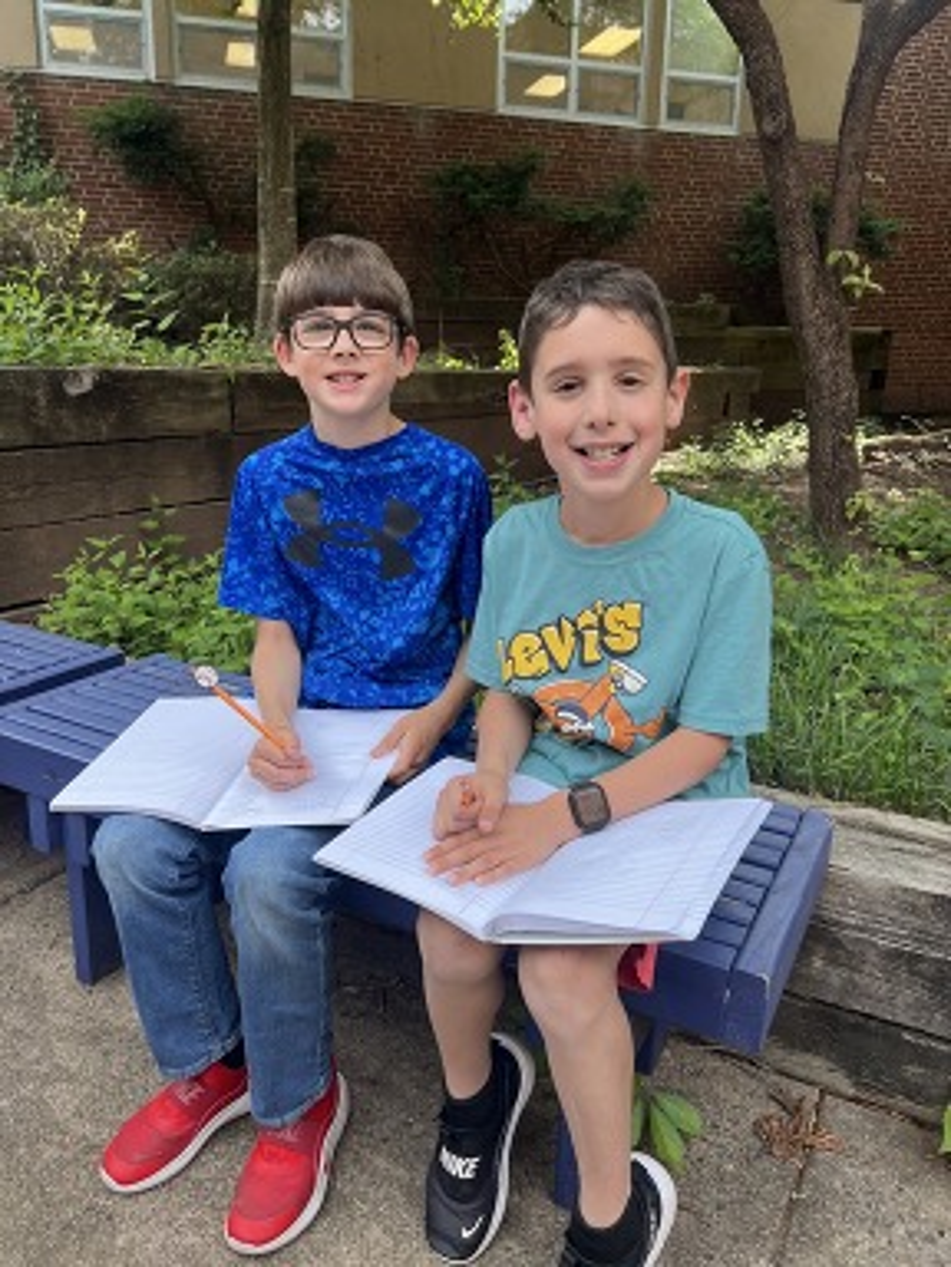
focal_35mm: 26
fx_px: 952
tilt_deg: -16.1
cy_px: 634
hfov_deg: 53.1
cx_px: 476
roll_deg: -0.5
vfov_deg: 67.3
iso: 50
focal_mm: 5.7
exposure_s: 1/394
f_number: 1.5
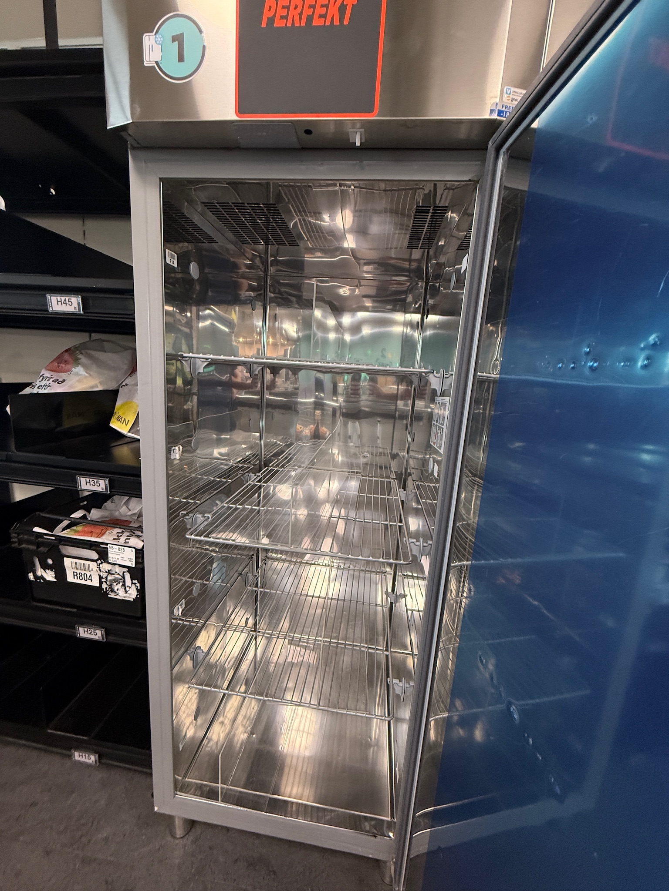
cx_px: 334
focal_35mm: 14
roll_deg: -4.8
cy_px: 446
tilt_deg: -11.8
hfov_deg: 85.7
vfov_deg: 102.1
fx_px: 361
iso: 320
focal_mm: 2.22
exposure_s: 1/100
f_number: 2.2
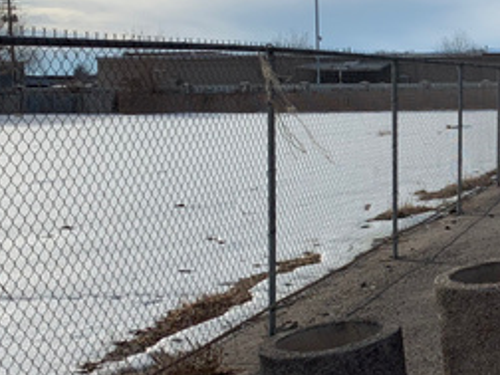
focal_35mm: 66
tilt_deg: -4.5
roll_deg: +1.1
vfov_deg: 22.2
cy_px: 171
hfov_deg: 27.1
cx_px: 542
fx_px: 953
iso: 25
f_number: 1.8
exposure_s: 1/6452
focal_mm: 4.25
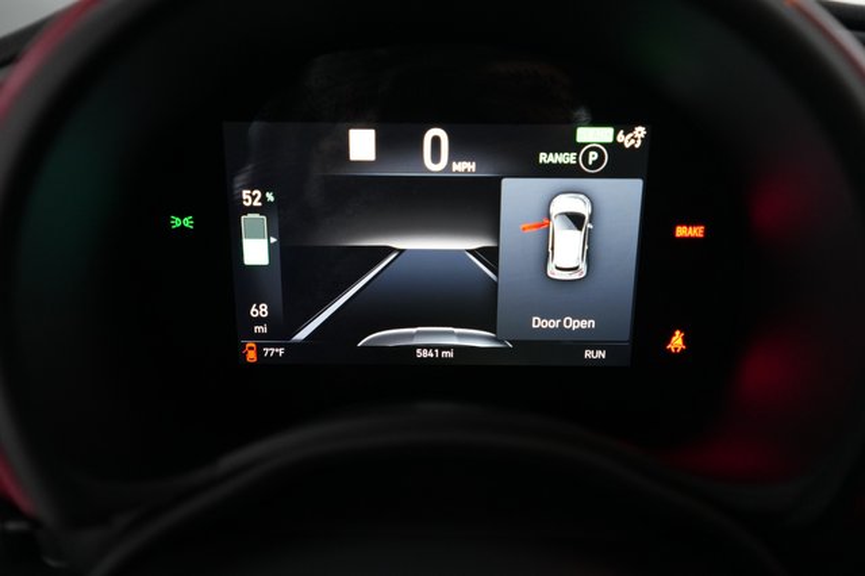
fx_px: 672
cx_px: 432
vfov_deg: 46.4
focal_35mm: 28
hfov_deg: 65.5
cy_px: 288
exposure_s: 1/250
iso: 3200
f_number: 2.8
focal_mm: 28
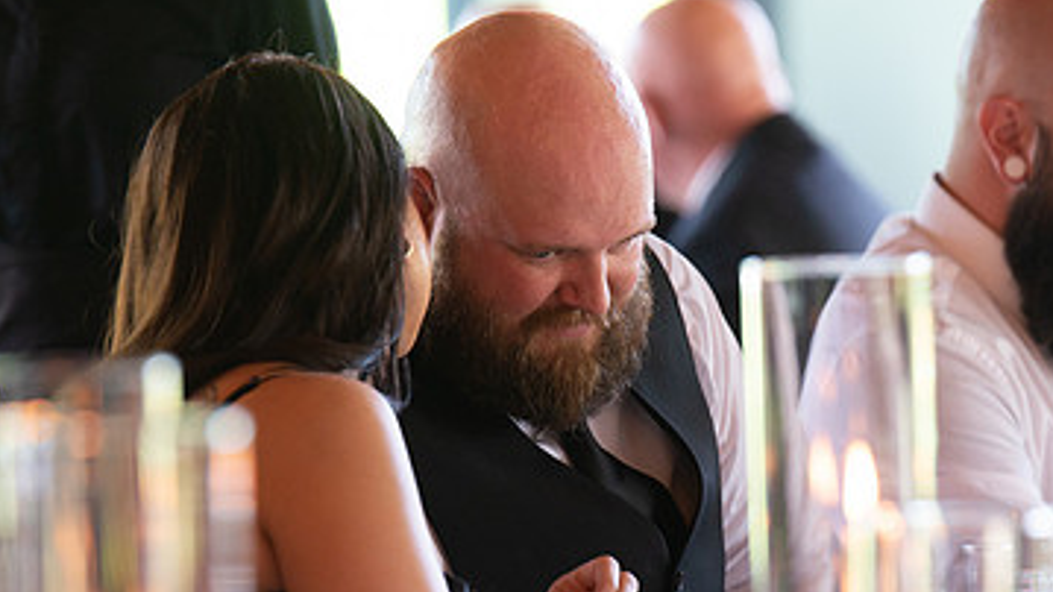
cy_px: 412
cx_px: 607
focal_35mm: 339
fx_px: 9466
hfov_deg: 6.4
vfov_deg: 3.6
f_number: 4
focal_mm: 200
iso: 1000
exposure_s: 1/160
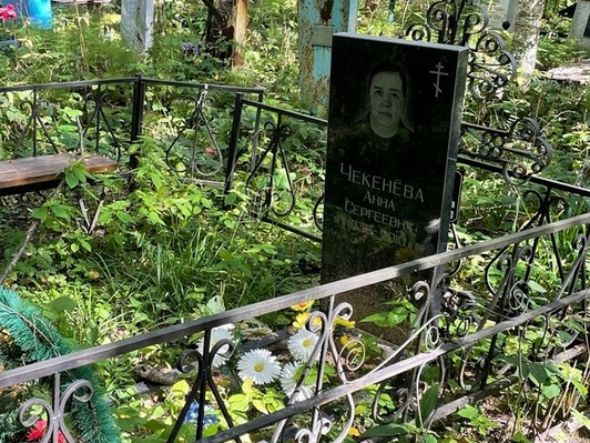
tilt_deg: -20.1
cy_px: 253
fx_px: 852
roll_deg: -2.1
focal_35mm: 50
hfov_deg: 37.1
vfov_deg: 29.1
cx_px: 134
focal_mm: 4.2
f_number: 1.6
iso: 40
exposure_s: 1/121
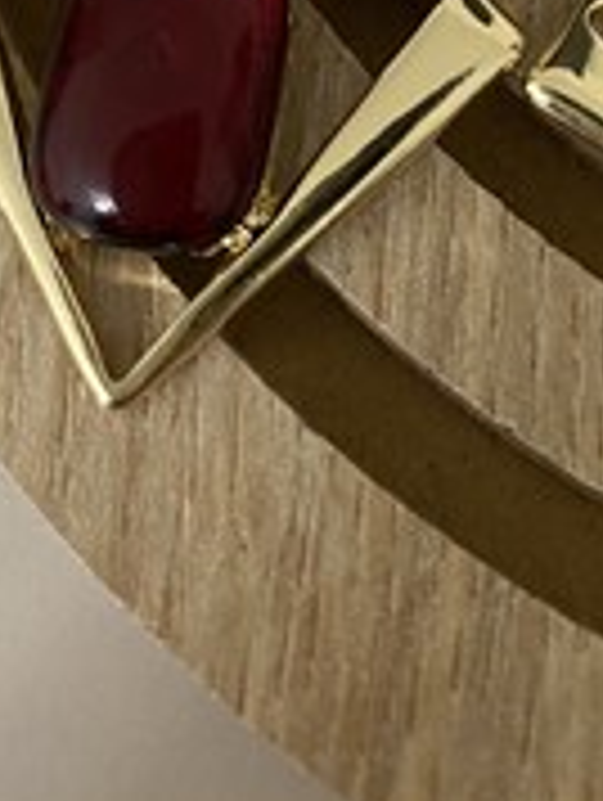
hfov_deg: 24.7
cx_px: 513
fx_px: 1344
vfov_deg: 29.9
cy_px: -79
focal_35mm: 58
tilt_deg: -65.4
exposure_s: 1/25
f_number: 1.8
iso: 500
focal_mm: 4.25
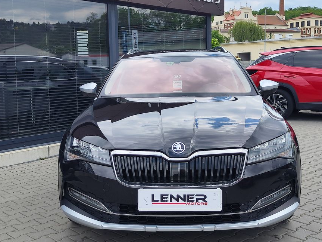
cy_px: 105
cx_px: 178
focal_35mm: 32
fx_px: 298
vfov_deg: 44.0
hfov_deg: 56.7
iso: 50
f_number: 1.69
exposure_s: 1/689
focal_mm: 7.01
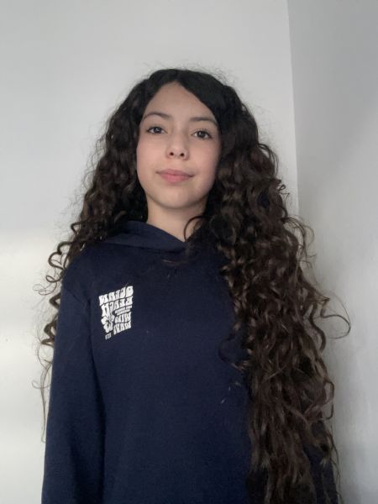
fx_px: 437
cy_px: 252
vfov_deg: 60.0
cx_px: 189
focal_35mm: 30
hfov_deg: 46.8
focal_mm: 2.71
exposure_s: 1/32
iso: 400
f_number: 2.2
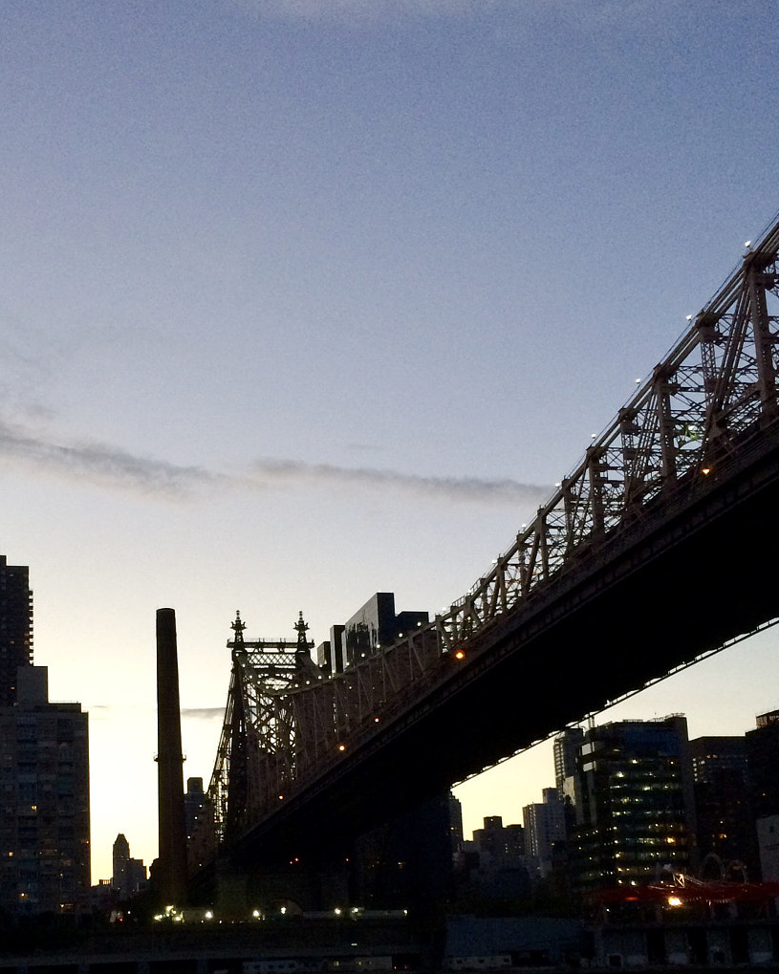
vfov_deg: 39.1
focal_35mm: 46
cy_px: 751
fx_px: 1326
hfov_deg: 32.3
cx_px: 228
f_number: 2.2
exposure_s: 1/30
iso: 64
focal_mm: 4.12
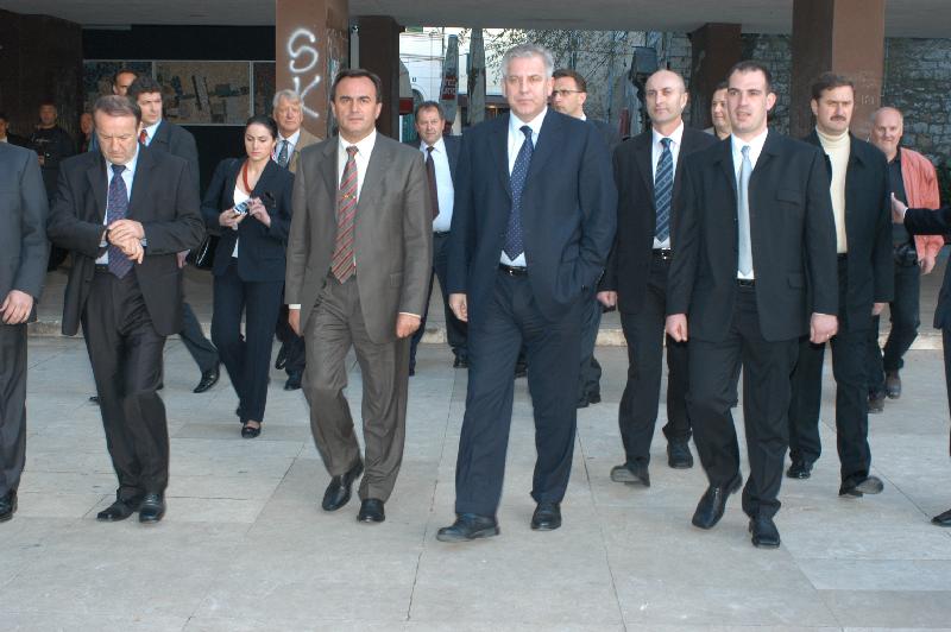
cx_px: 476
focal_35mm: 57
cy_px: 316
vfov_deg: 23.7
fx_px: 1504
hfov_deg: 35.1
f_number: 5.6
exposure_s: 1/60
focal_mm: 38
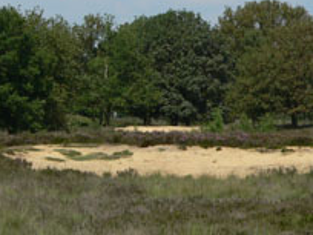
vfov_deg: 6.9
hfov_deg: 9.2
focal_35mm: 216
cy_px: 163
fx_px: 1953
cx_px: 135
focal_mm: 16.3
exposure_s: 1/640
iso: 100
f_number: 5.6
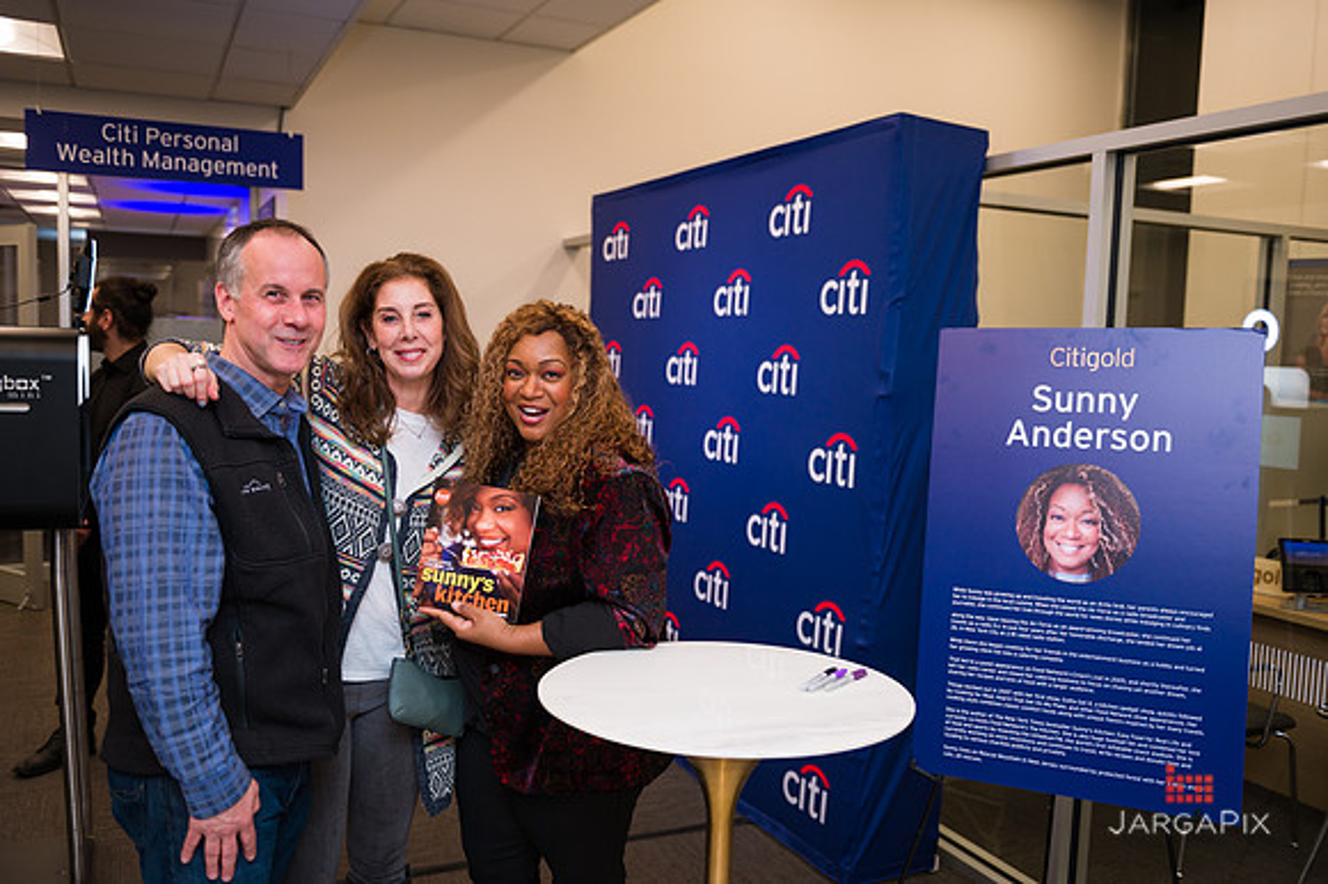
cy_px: 442
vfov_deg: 42.3
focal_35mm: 31
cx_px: 664
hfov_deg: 60.3
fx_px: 1143
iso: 400
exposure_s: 1/200
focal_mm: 31
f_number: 3.2
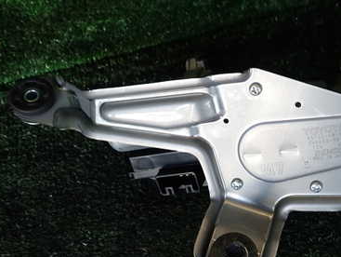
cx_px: 256
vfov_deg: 29.7
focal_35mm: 49
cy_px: 142
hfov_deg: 37.9
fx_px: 483
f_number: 2.3
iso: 125
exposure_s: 1/60
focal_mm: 5.4
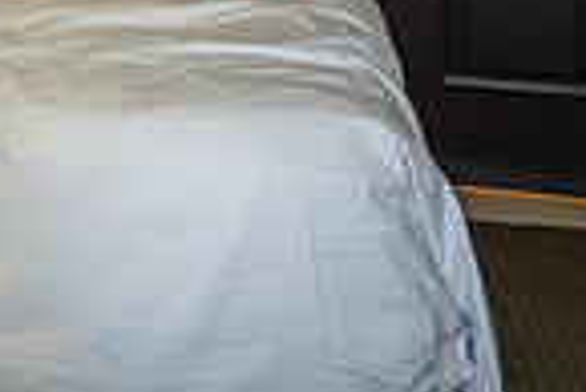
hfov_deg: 15.7
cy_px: -378
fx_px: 1825
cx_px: -453
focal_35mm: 112
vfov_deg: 11.2
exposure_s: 1/80
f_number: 3.2
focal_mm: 28
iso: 640
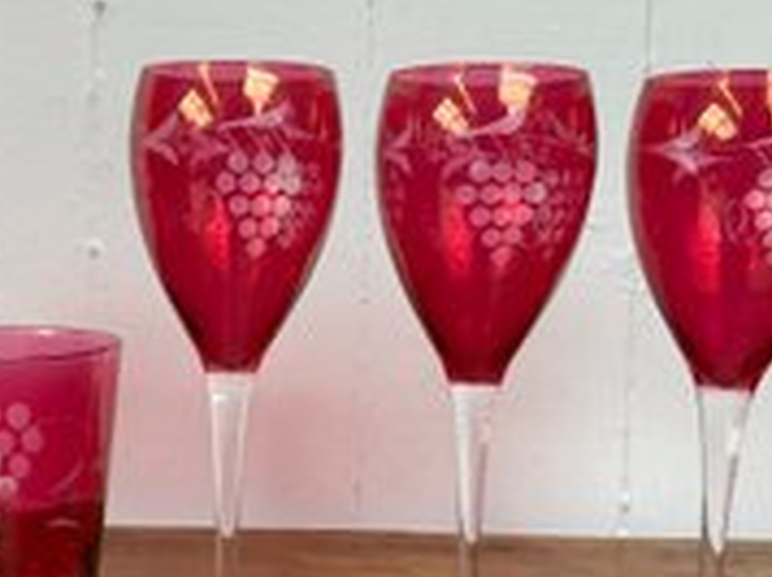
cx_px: 228
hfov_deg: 33.9
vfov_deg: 26.0
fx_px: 1247
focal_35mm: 56
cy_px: 341
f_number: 1.8
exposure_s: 1/122
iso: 25
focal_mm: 3
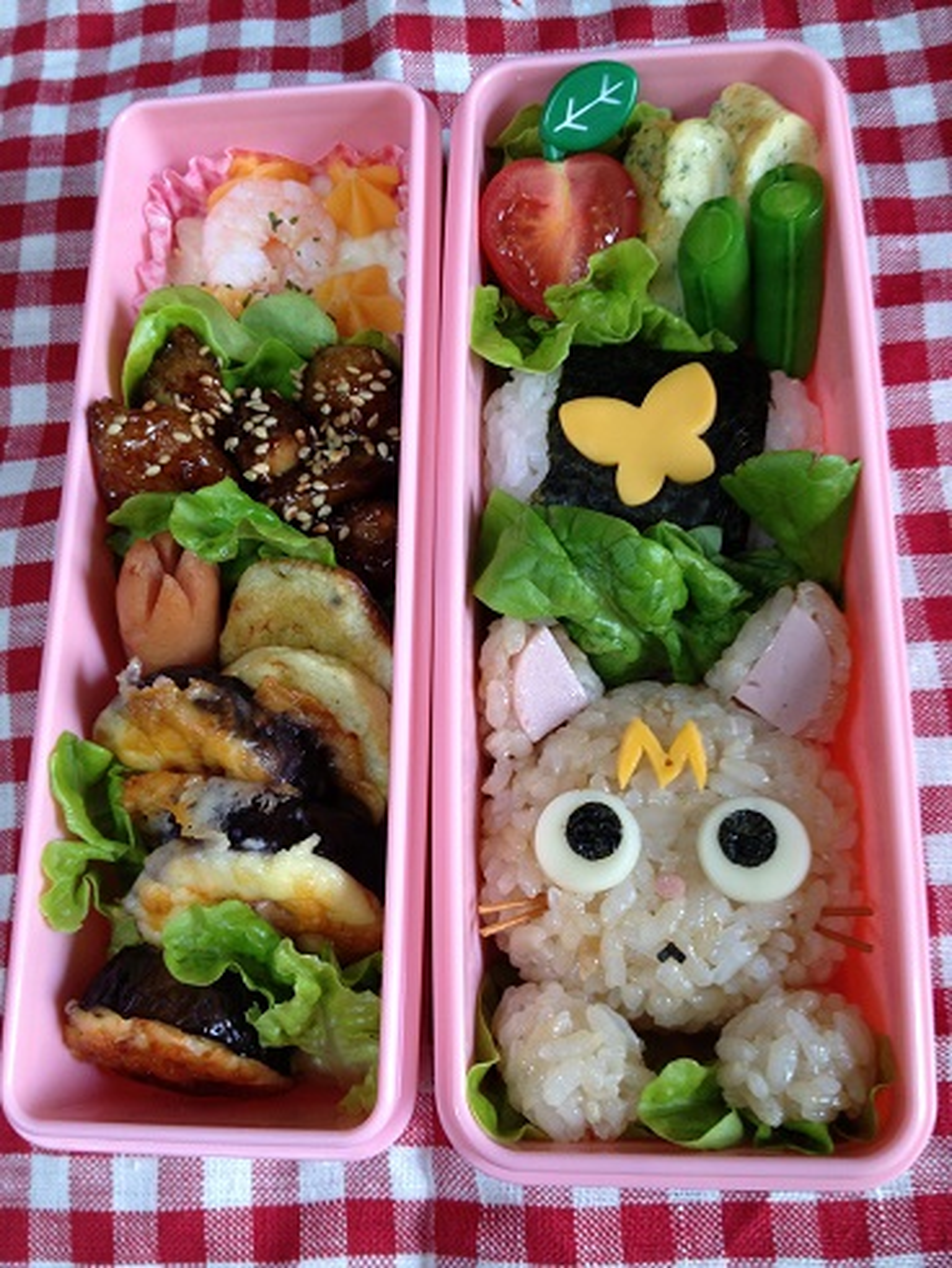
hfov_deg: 40.7
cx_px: 476
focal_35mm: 35
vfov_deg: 52.6
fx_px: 1282
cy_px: 634
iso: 80
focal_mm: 4.28
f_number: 2.4
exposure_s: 1/20
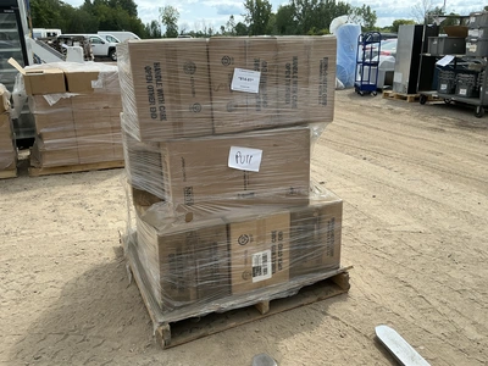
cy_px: 183
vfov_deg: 49.7
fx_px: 395
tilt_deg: -18.8
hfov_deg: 63.4
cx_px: 244
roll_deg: +0.5
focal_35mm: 28
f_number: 1.8
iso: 25
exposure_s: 1/1195
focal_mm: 3
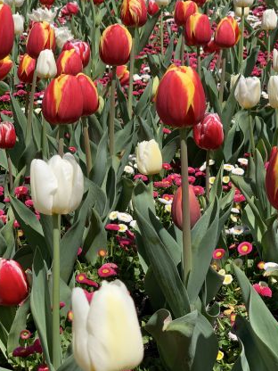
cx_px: 160
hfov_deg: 19.6
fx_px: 803
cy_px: 169
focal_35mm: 75
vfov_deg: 26.0
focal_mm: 6
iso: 16
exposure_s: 1/1170
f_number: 2.4
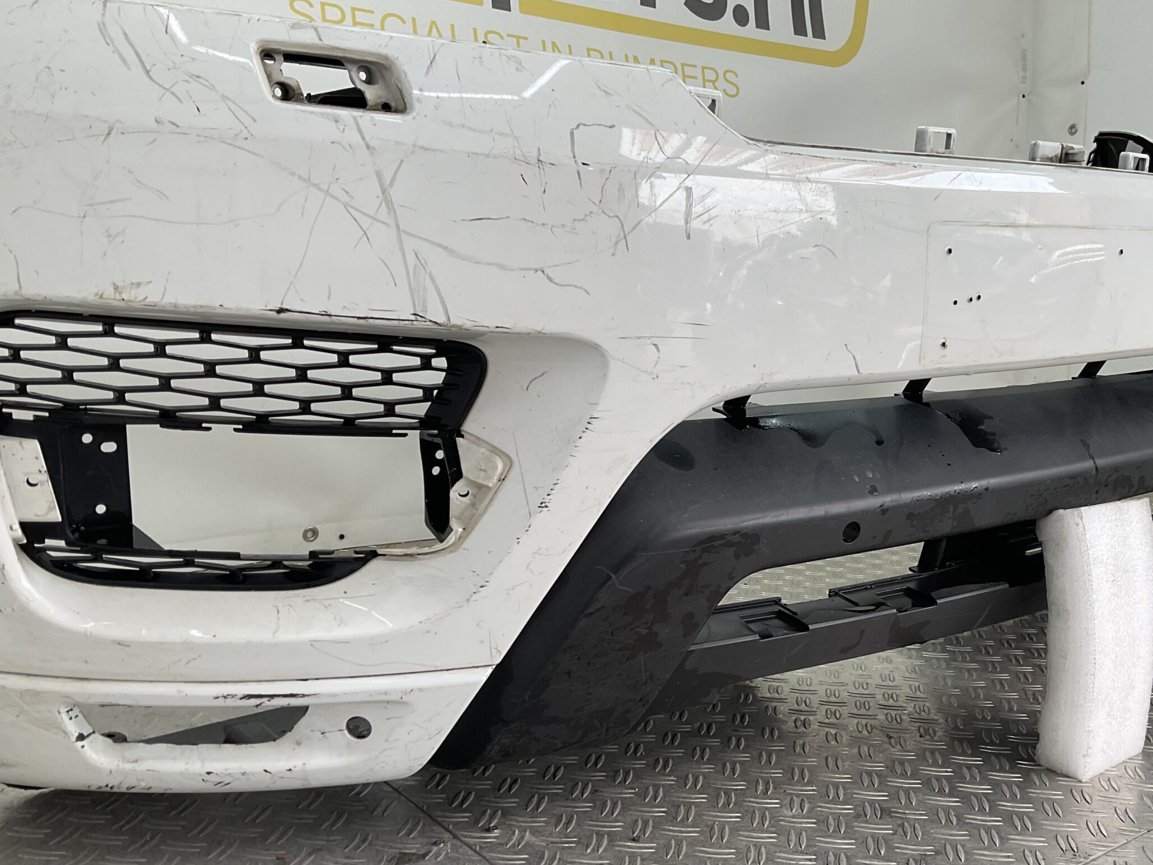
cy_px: 497
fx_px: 1199
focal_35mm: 36
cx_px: 703
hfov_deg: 50.9
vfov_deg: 39.6
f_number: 1.8
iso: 16
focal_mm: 3
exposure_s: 1/148
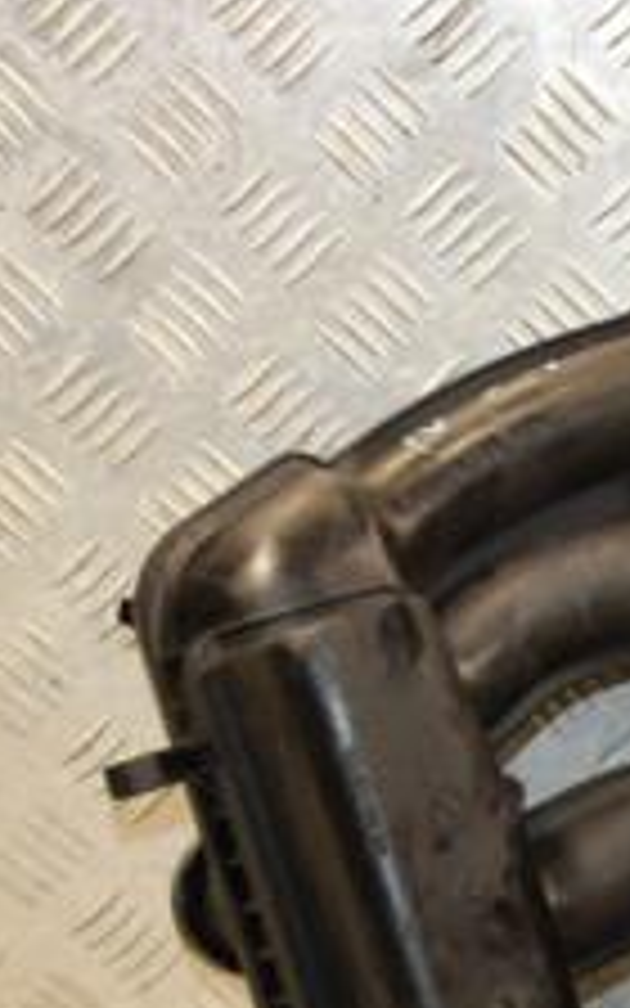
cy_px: 788
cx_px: 945
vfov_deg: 16.9
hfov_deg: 10.3
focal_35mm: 123
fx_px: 3379
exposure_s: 1/160
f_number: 5
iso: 800
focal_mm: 30
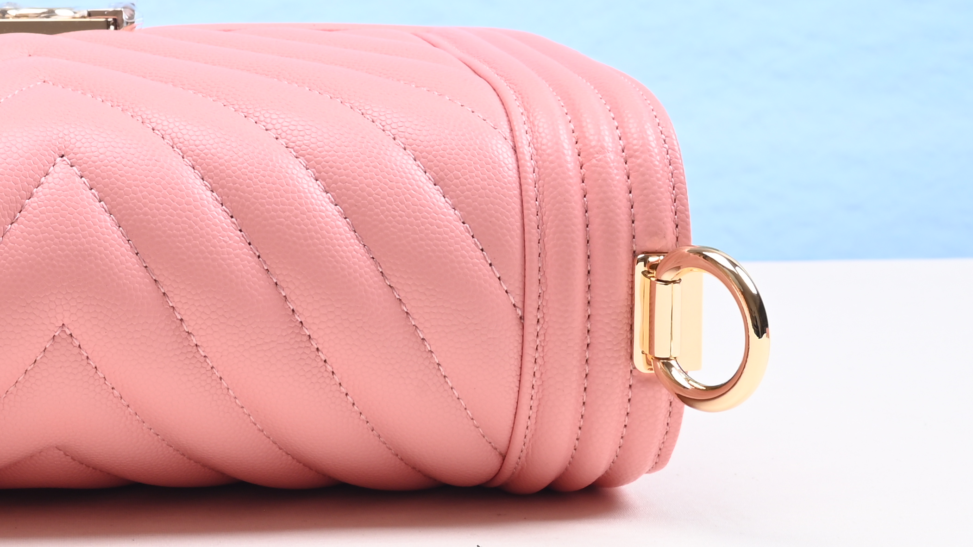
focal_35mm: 117
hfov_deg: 18.0
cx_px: 101
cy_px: -162
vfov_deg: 10.2
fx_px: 3019
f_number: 16
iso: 100
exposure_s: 1/2
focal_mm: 39
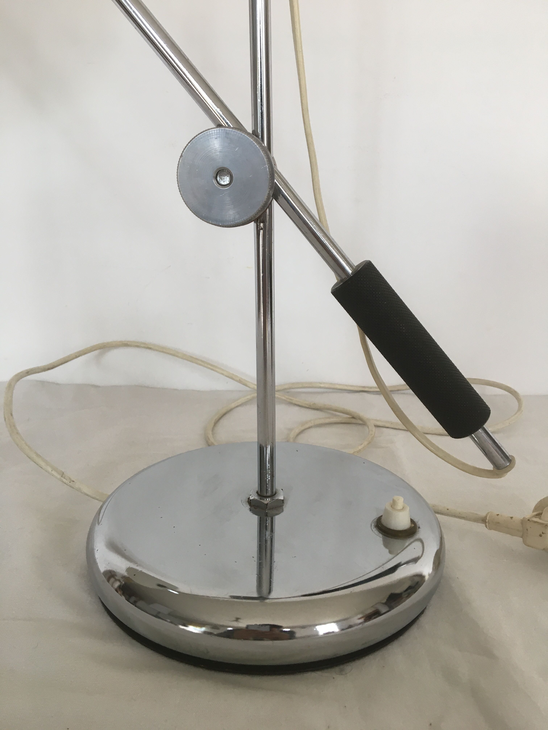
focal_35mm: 29
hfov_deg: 48.2
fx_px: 612
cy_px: 365
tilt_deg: -15.7
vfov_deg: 61.7
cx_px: 274
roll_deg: +0.2
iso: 40
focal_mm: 4.15
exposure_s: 1/33
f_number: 2.2
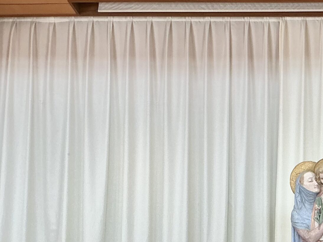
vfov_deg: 21.2
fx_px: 635
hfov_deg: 27.1
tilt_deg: +4.4
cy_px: 213
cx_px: 317
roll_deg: +1.3
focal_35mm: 68
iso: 80
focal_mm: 3
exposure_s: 1/60
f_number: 1.8
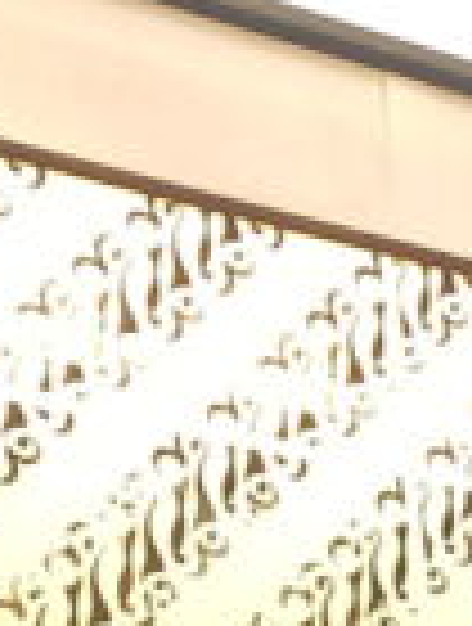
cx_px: 2234
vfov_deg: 9.0
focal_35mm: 191
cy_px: 1653
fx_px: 3457
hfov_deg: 5.9
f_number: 1.7
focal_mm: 4.3
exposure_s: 1/177
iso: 40
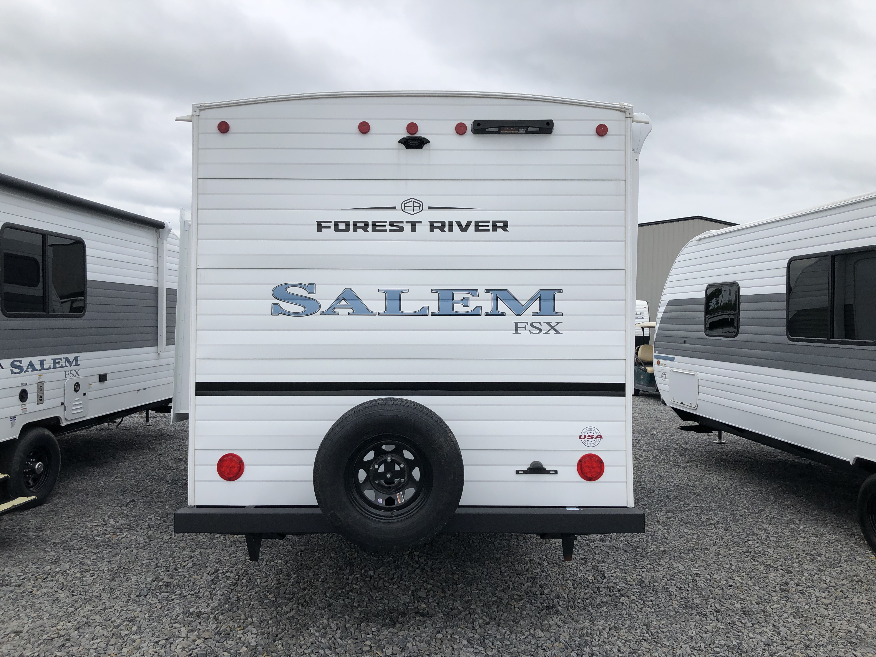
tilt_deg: -1.2
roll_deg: -1.6
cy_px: 328
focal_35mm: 28
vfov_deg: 49.7
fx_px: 709
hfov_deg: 63.4
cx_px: 438
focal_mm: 3.99
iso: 20
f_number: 1.8
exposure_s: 1/1845
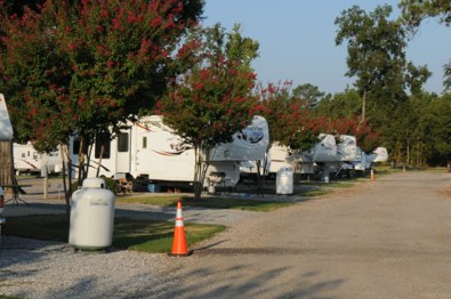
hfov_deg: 27.7
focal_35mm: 73
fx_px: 913
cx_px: 266
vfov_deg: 18.5
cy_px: 78
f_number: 11
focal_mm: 24
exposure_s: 1/500
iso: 400
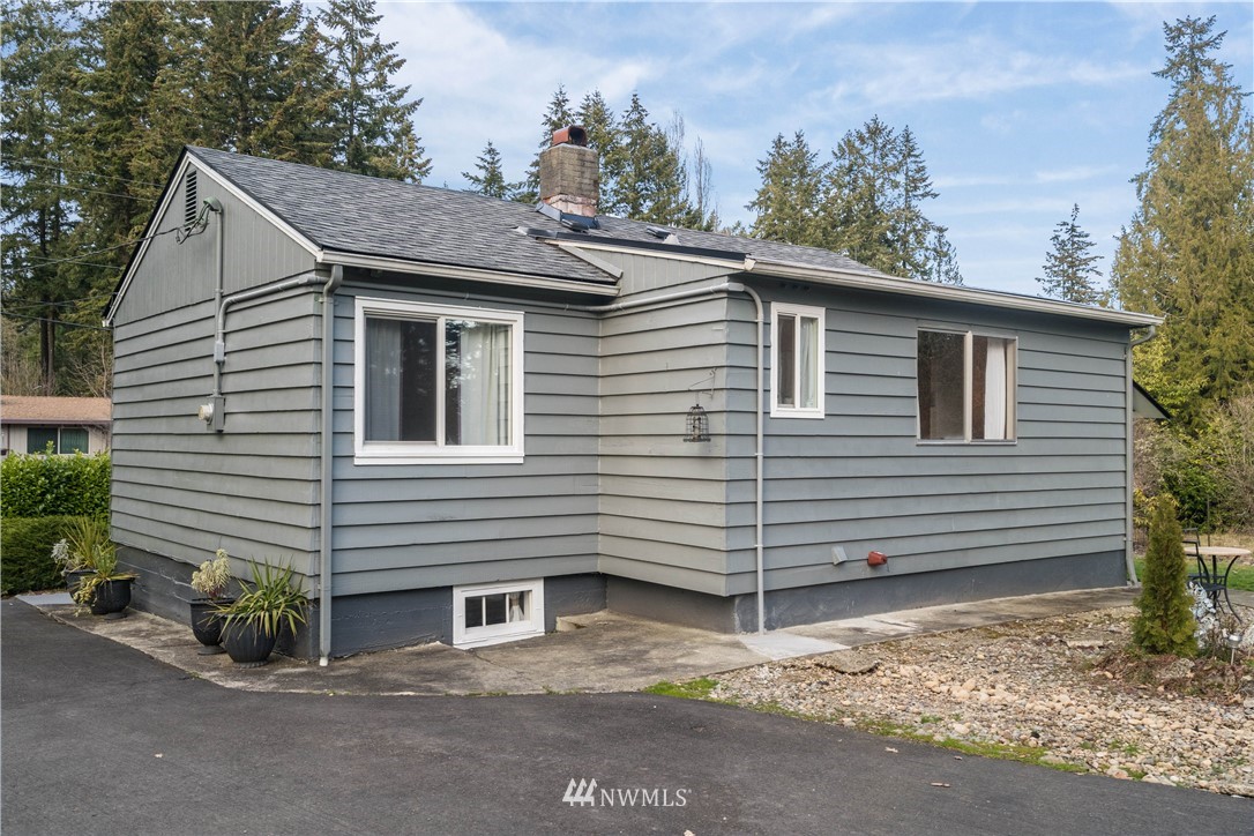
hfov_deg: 60.3
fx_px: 1080
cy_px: 418
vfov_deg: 42.3
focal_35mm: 31
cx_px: 627
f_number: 9
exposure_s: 1/40
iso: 1000
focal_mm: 31
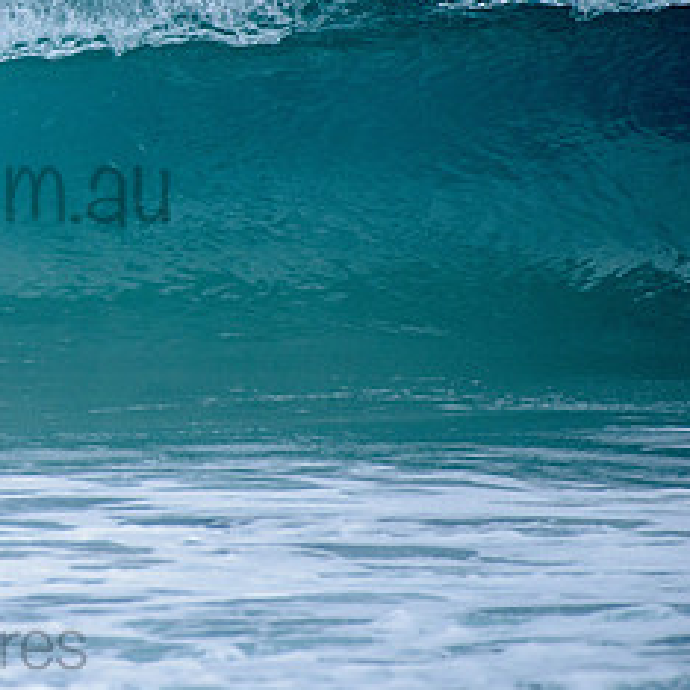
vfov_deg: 1.7
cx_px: -142
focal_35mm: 1053
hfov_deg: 1.7
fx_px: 23747
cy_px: 155
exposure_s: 1/2000
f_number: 5.6
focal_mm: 500
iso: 360
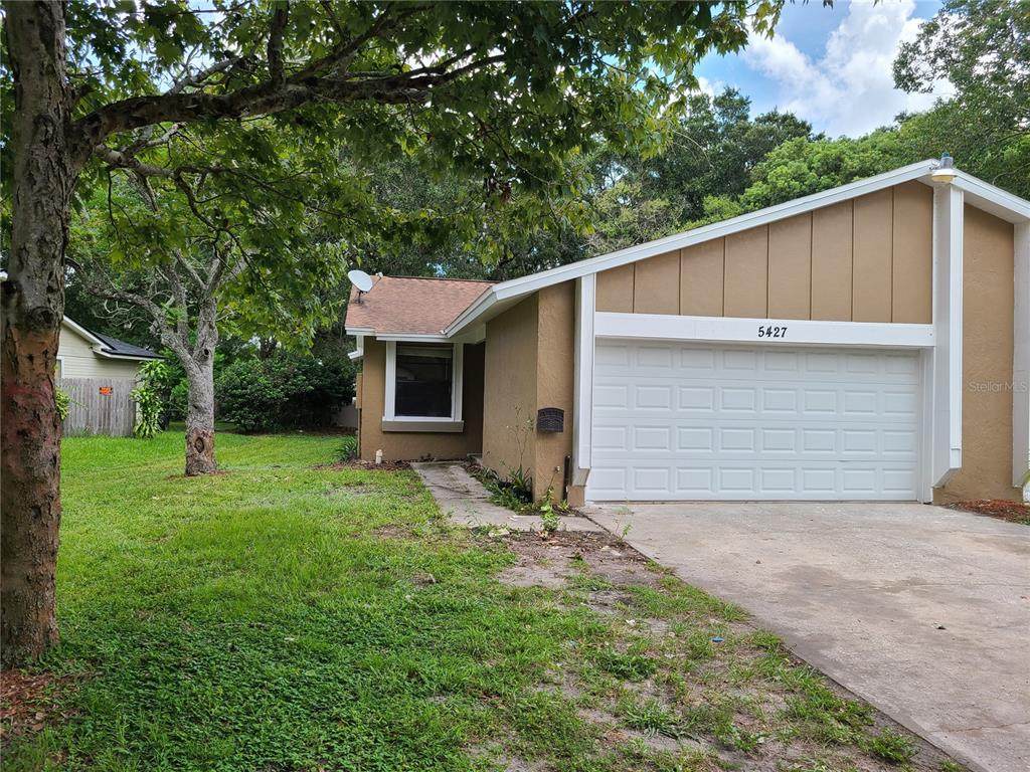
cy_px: 386
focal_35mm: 26
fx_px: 774
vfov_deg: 53.1
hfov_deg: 67.3
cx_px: 515
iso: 40
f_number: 1.8
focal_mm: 5.4
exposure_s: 1/722
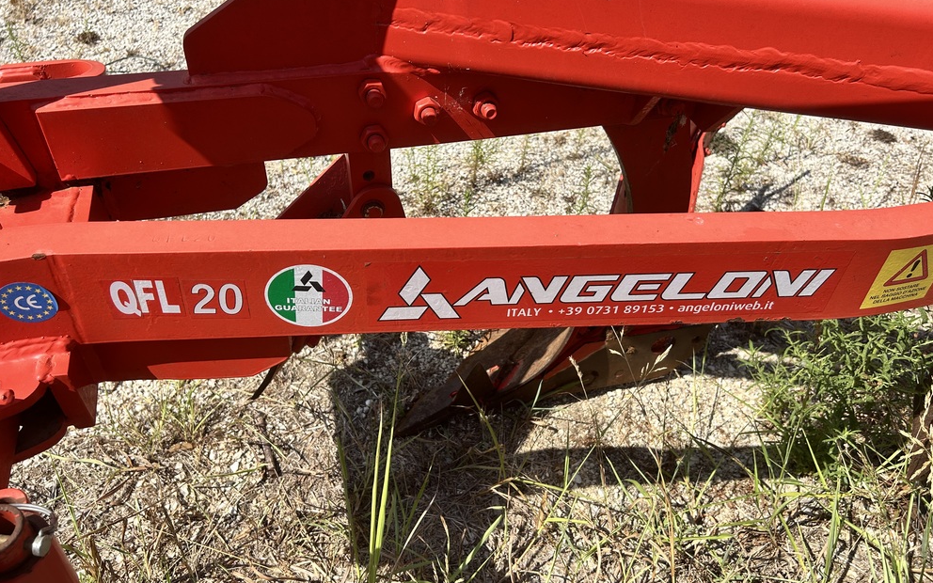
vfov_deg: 44.5
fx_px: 712
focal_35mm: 28
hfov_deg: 66.5
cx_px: 468
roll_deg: -3.6
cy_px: 296
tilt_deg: -42.6
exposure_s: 1/3460
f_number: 1.5
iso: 50
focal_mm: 5.7
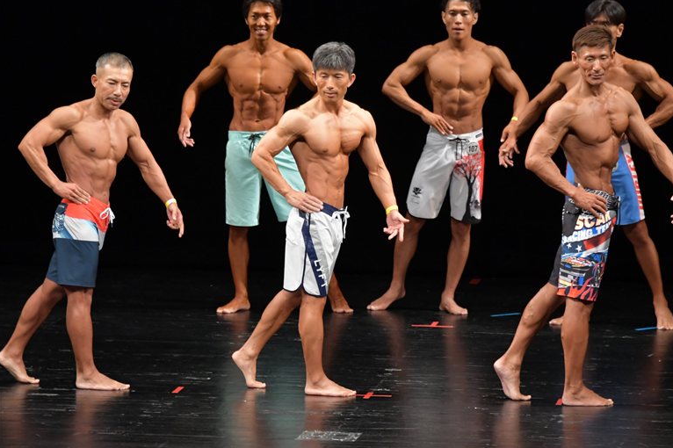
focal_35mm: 273
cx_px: 339
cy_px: 226
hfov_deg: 7.5
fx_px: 5101
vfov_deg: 5.0
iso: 3200
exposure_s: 1/400
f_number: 5.6
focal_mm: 180
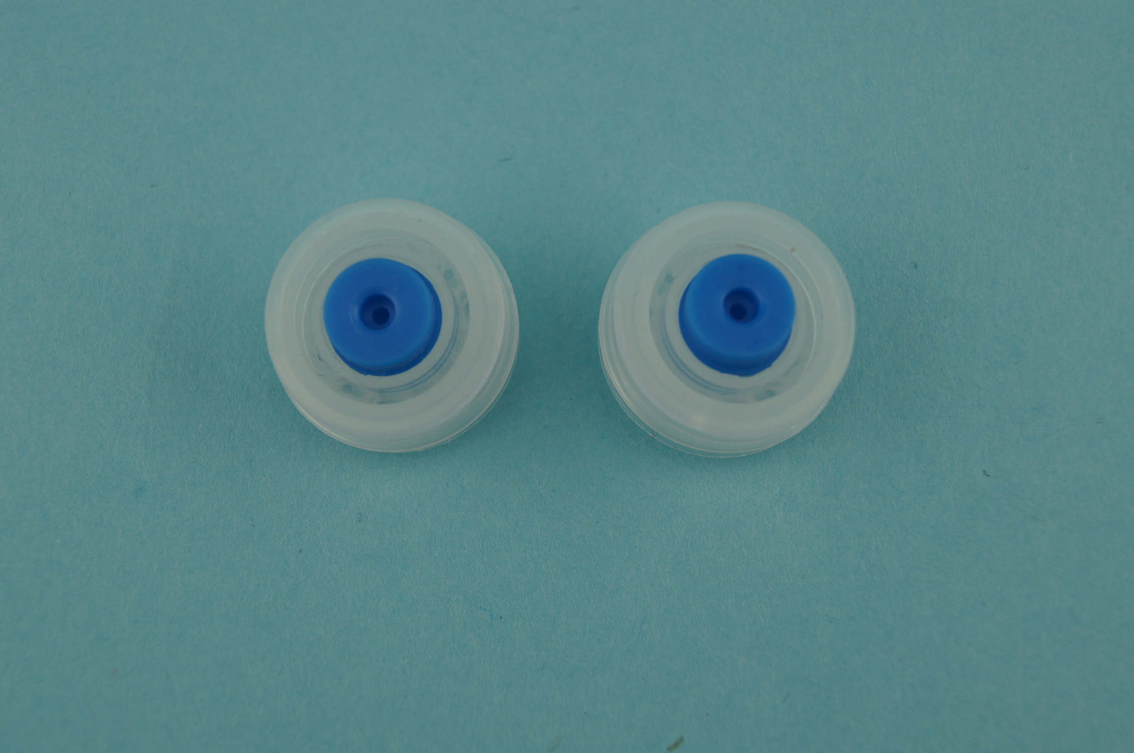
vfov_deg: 20.1
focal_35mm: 68
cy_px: 376
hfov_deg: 29.9
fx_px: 2124
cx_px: 567
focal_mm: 45
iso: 200
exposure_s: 1/100
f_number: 8
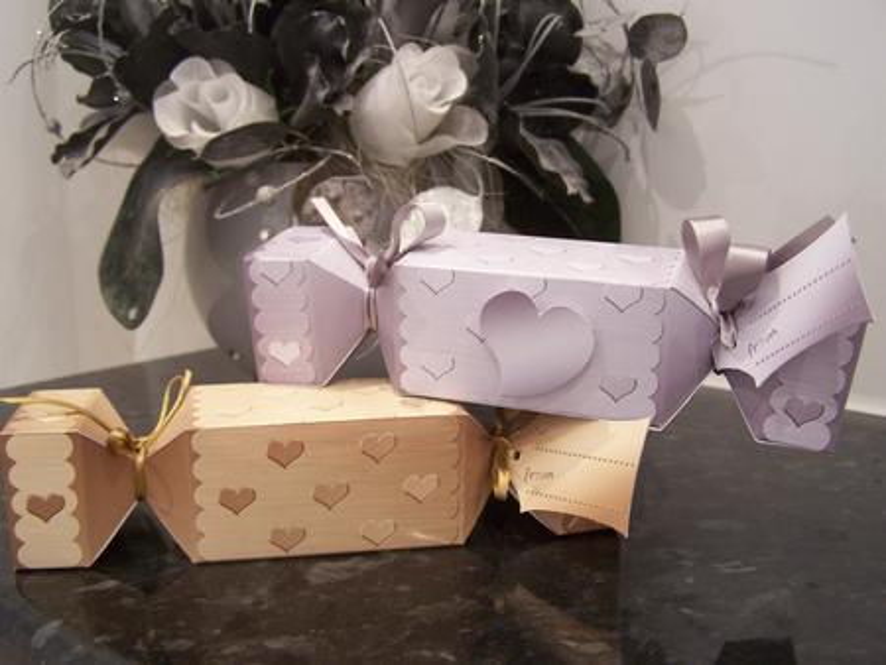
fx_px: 973
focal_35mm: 38
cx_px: 443
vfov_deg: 37.8
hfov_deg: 49.0
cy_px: 332
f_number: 2.8
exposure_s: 1/8
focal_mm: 6.3
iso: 140
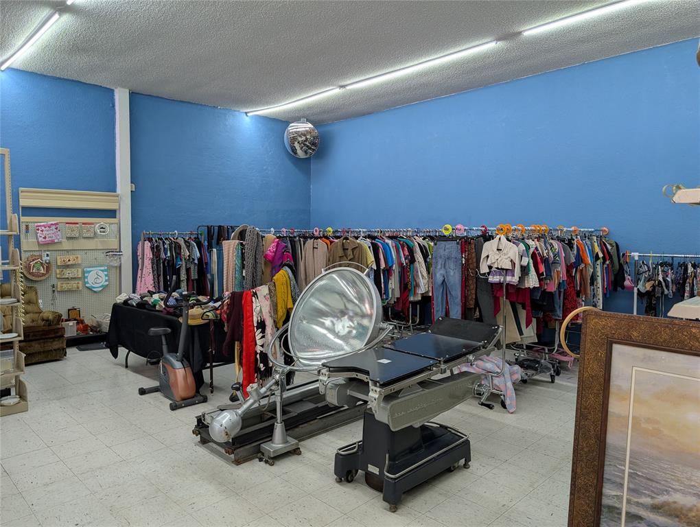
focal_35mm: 24
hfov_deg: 71.5
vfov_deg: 56.9
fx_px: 486
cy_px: 264
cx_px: 350
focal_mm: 6.9
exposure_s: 1/60
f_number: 1.68
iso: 42
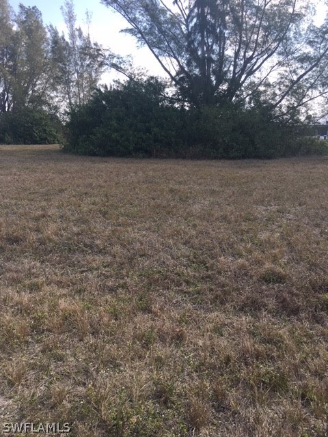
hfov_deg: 48.2
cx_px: 164
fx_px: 366
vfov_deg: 61.7
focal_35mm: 29
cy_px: 218
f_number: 2.2
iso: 25
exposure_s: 1/693
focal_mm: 4.15
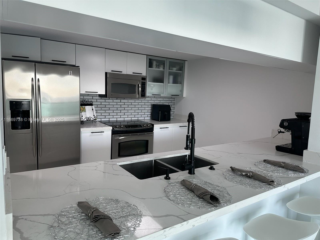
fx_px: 222
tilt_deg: -6.7
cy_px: 120
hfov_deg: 71.6
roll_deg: -2.5
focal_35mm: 24
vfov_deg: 56.8
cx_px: 160
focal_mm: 6.86
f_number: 1.78
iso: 80
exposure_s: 1/121
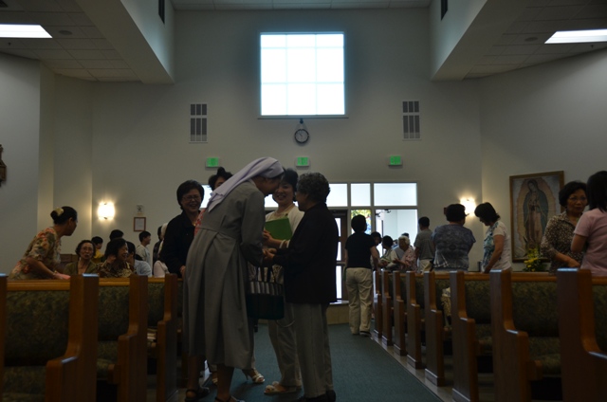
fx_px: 707
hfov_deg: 46.5
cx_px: 304
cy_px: 201
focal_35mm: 42
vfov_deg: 31.8
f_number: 4.5
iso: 400
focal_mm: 28
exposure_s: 1/80
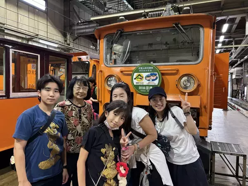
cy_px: 93
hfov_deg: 67.3
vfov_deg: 53.1
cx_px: 124
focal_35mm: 26
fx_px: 186
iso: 320
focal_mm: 5.96
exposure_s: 1/60
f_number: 1.6
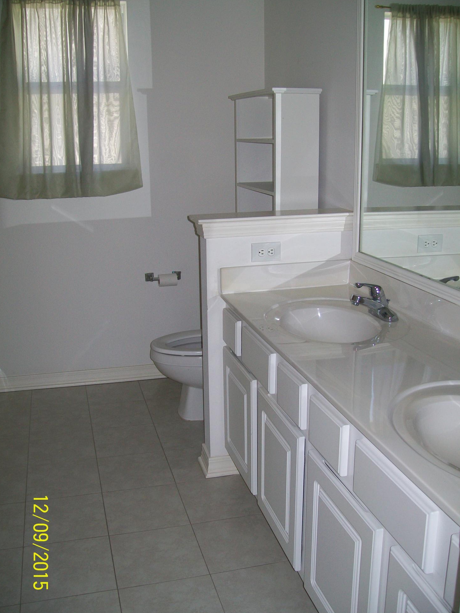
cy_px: 307
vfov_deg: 52.6
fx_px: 620
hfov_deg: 40.7
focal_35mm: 35
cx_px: 225
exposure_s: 1/125
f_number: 2.7
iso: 64
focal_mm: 6.1
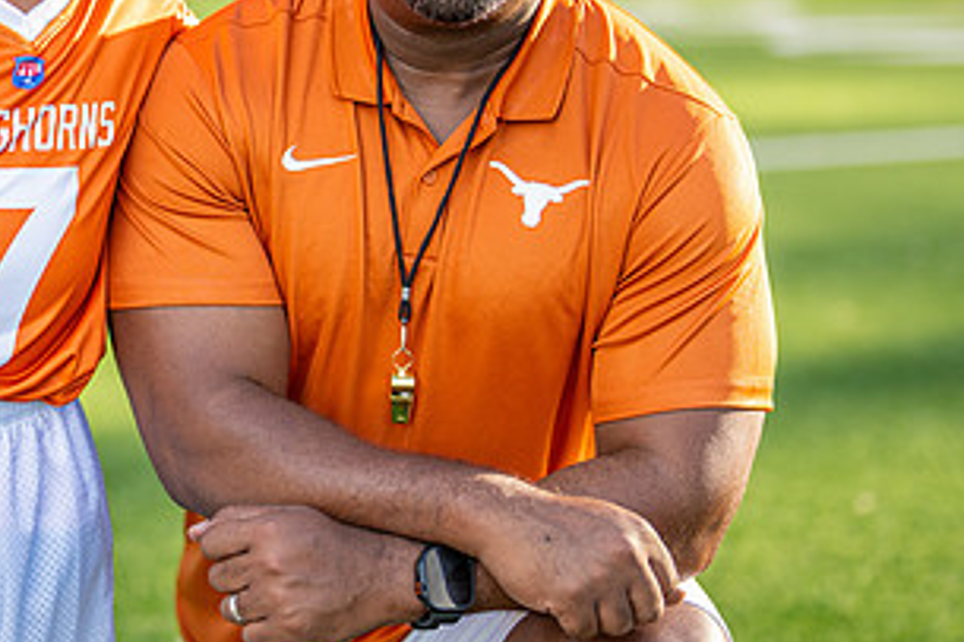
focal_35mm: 109
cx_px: 224
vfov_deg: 12.5
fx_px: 2917
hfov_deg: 18.6
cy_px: 126
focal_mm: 50
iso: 100
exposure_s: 1/1600
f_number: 1.2
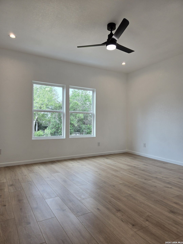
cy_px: 122
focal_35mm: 23
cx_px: 92
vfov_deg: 73.9
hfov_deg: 58.9
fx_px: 162
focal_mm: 5.4
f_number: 1.8
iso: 25
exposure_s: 1/120
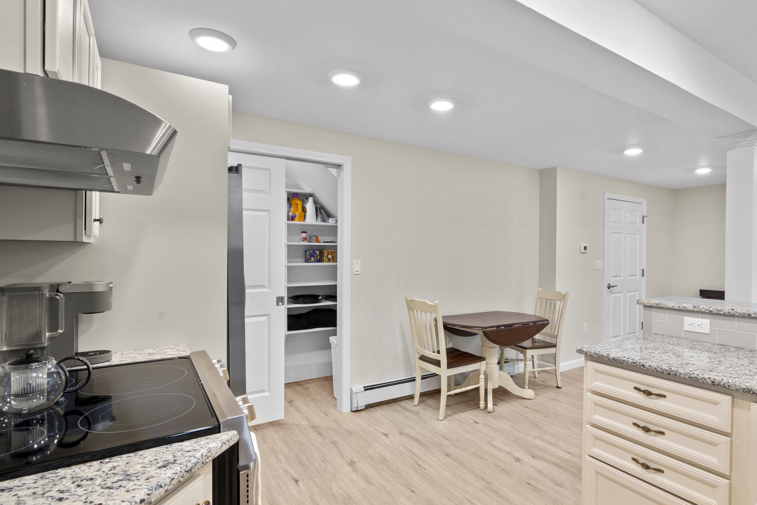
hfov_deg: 86.6
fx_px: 400
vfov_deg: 64.6
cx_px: 416
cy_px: 253
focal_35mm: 19
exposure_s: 1.3
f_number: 9
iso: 250
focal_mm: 16
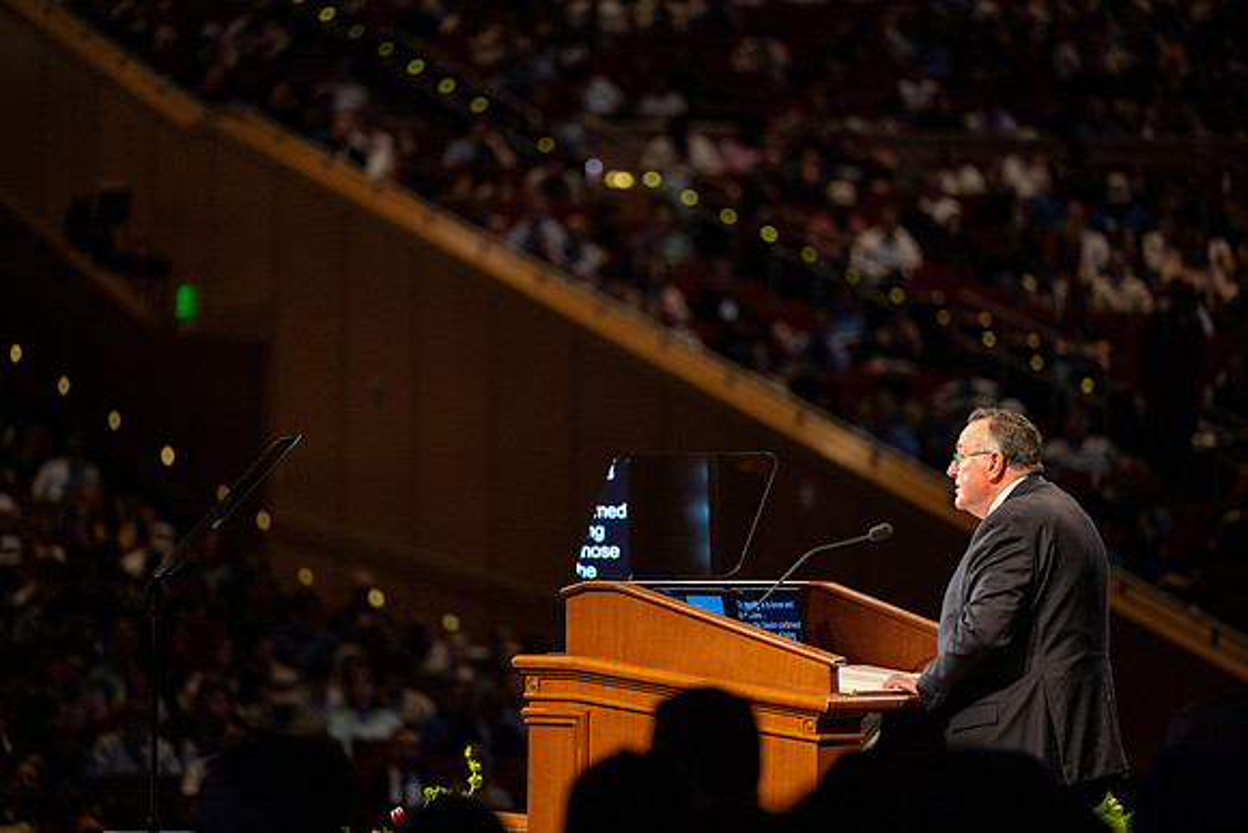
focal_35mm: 200
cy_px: 416
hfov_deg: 10.3
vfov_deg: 6.9
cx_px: 624
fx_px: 6935
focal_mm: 200
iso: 2000
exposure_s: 1/200
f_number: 2.8
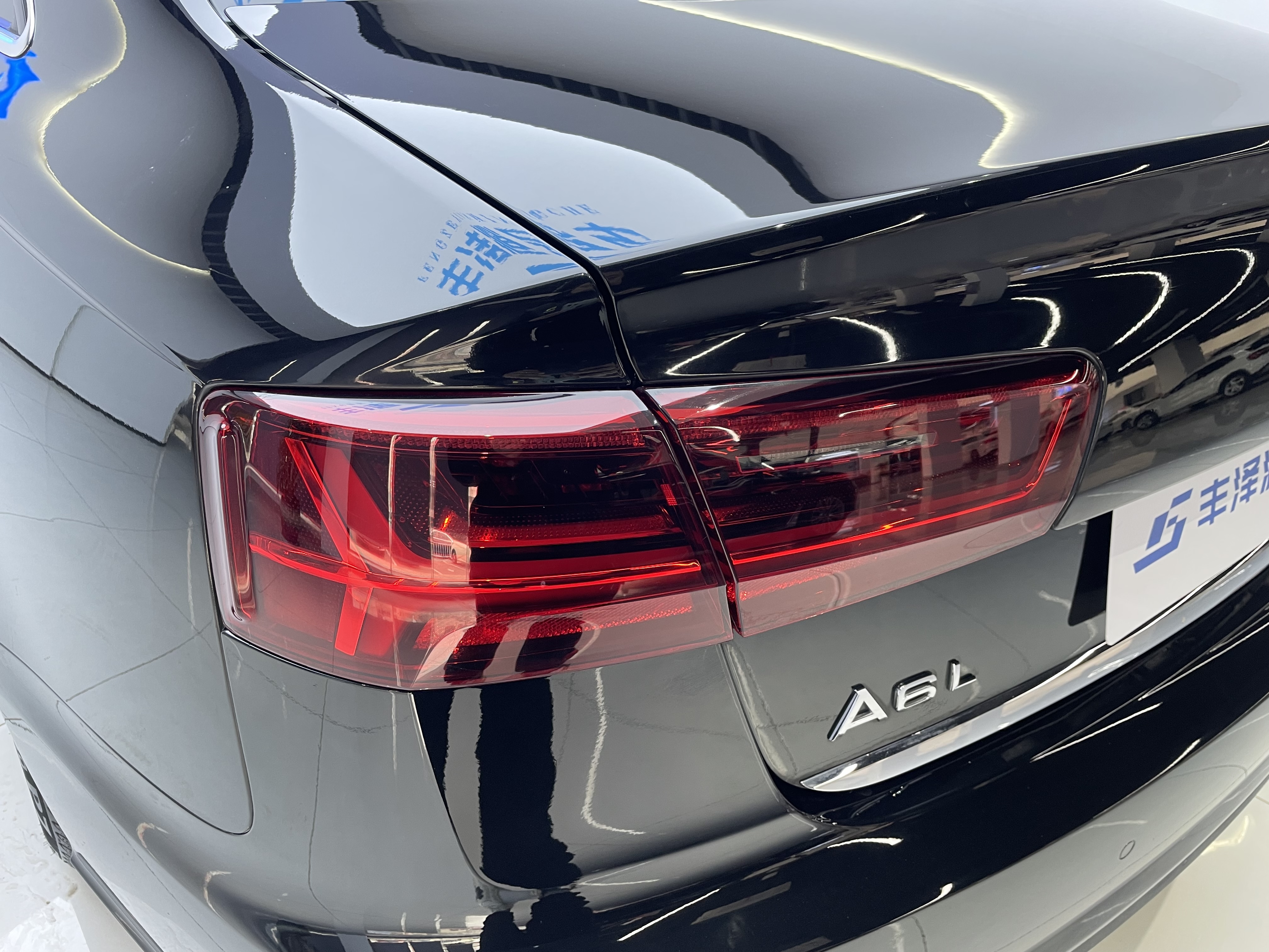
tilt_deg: -30.4
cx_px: 634
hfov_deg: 67.3
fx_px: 953
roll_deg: -4.0
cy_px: 476
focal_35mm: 26
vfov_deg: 53.1
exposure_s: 1/50
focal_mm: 4.2
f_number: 1.6
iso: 80
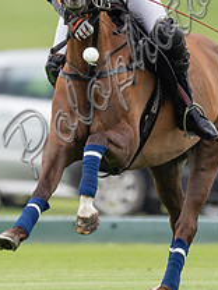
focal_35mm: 2292
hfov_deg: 0.6
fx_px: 19246
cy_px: 95
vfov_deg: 0.9
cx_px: 61
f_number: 4
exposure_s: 1/2500
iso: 400
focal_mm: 500
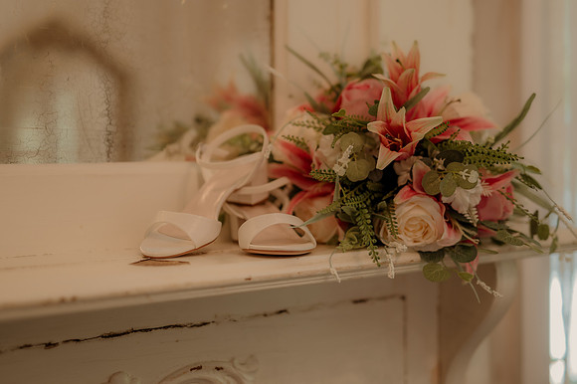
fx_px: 850
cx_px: 294
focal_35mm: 53
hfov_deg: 37.5
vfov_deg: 25.5
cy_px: 194
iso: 250
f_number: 1.4
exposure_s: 1/125
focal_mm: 50
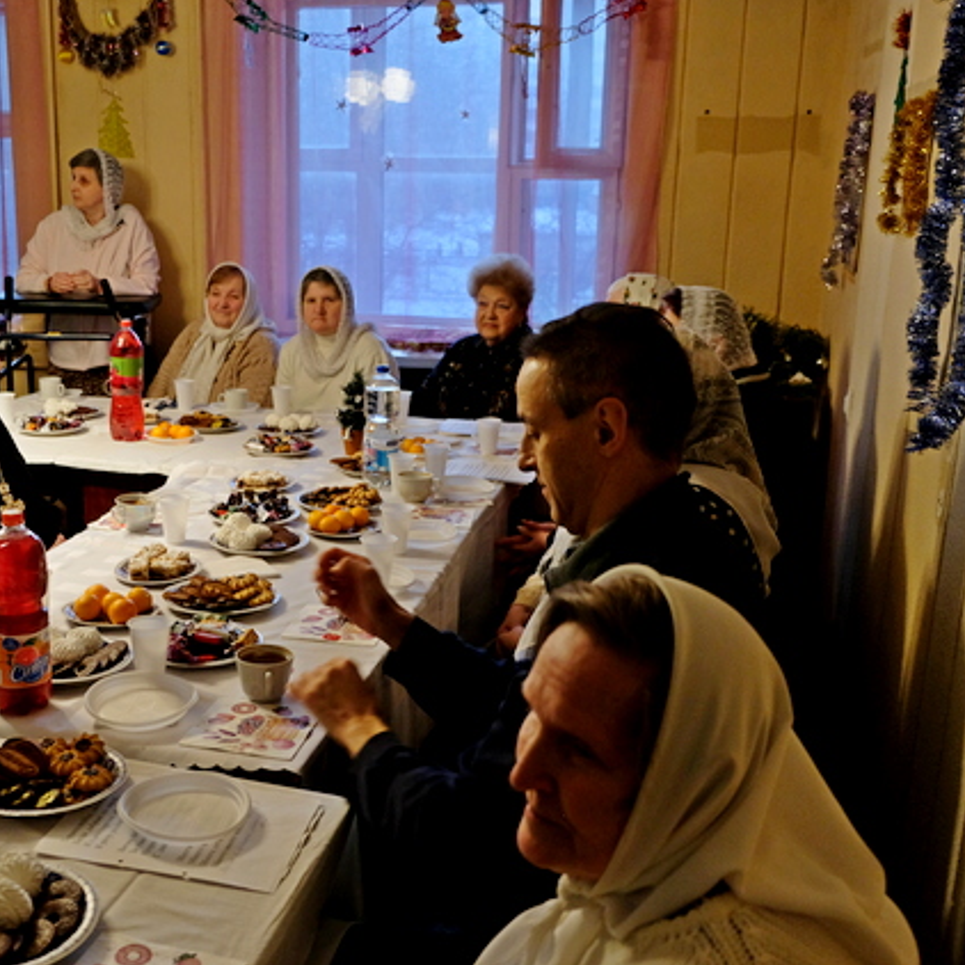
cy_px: 486
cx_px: 327
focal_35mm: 40
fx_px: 1262
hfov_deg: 41.4
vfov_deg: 41.9
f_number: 3.2
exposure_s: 1/30
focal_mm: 20.5
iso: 1000
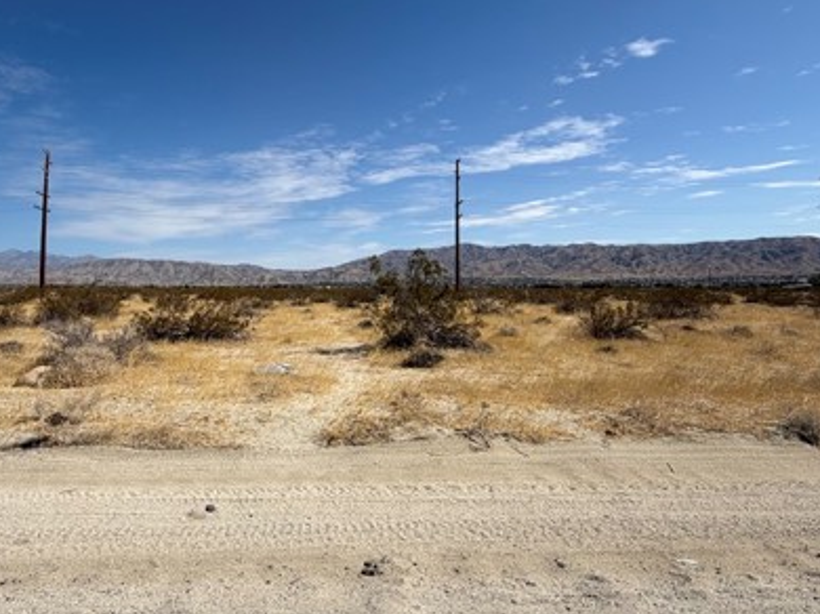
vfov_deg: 58.6
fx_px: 544
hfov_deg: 73.6
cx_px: 355
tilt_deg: +4.4
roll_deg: +0.8
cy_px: 261
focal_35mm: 23
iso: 20
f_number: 2.2
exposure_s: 1/1656
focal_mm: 2.22
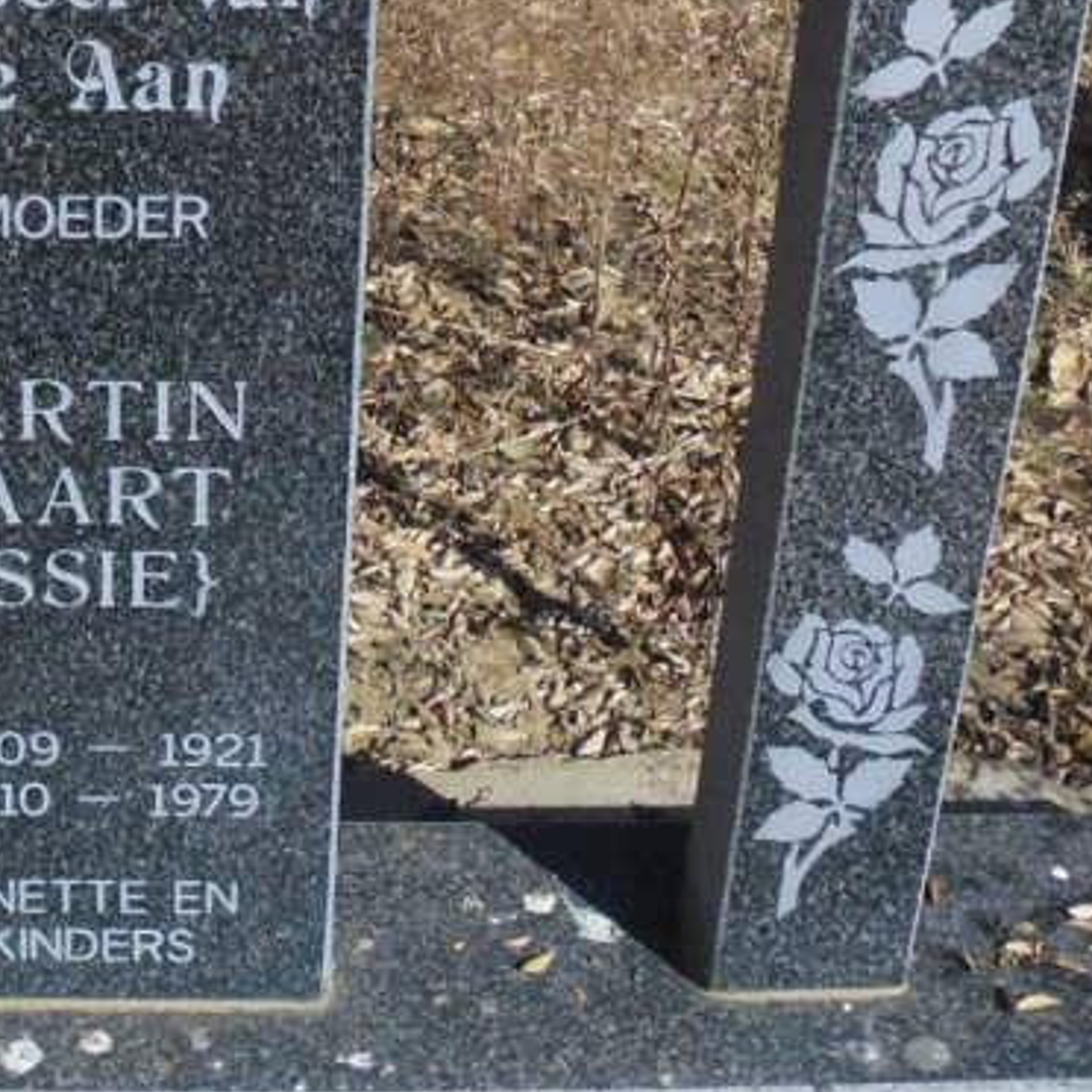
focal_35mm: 77
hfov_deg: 21.8
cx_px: 47
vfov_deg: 21.9
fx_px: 2748
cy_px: 82
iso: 80
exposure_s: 1/189
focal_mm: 4.9
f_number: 9
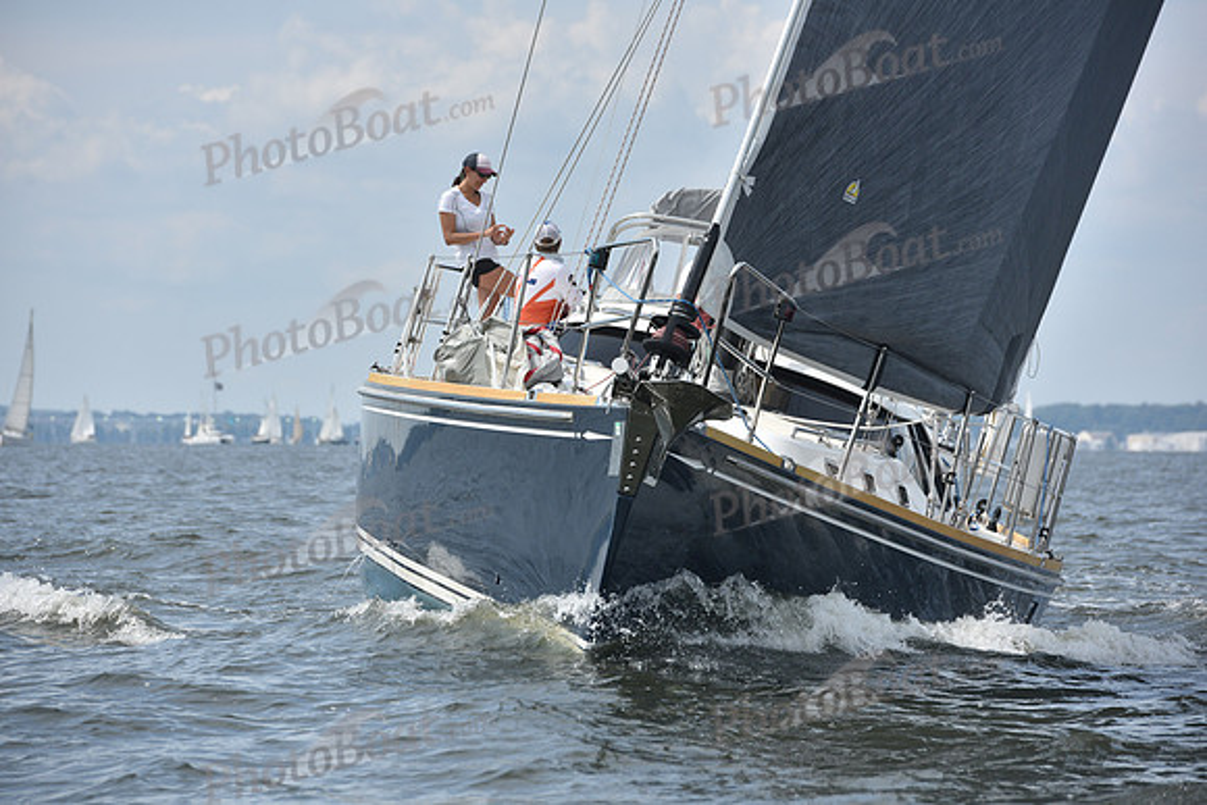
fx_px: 6539
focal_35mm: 195
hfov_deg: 10.5
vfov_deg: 7.0
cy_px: 402
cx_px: 604
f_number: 7.1
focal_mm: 195
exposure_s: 1/1600
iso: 320
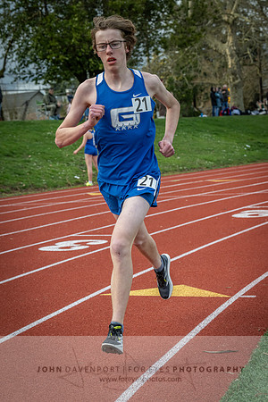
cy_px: 201
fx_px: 837
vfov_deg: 27.0
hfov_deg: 18.2
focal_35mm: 75
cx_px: 134
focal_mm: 75
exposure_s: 1/1000
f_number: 7.1
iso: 900
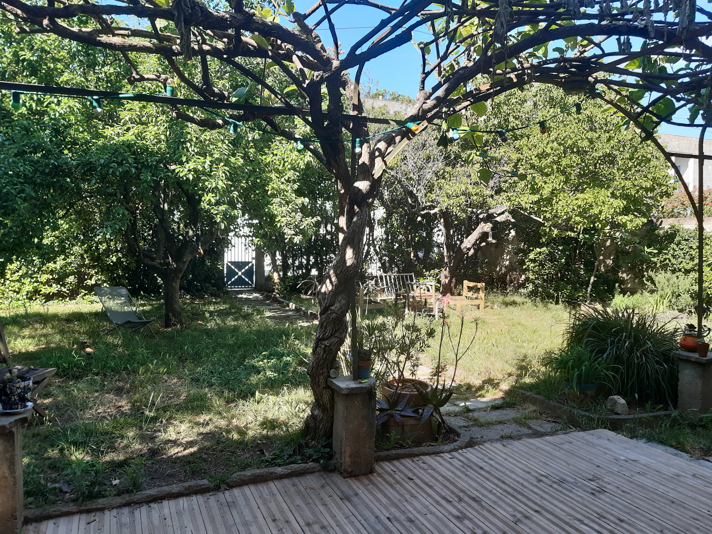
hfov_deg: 67.3
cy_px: 267
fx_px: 535
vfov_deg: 53.1
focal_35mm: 26
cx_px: 356
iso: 40
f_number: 1.7
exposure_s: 1/392
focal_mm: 3.92
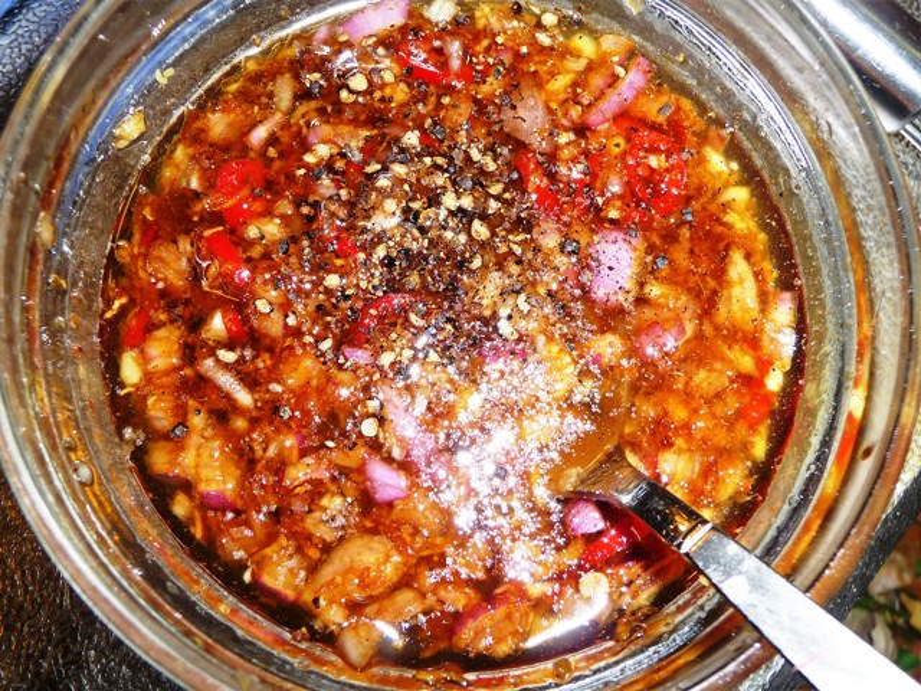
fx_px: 905
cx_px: 460
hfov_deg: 54.0
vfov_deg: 41.8
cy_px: 346
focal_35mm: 34
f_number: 3.6
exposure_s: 1/30
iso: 100
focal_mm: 5.6
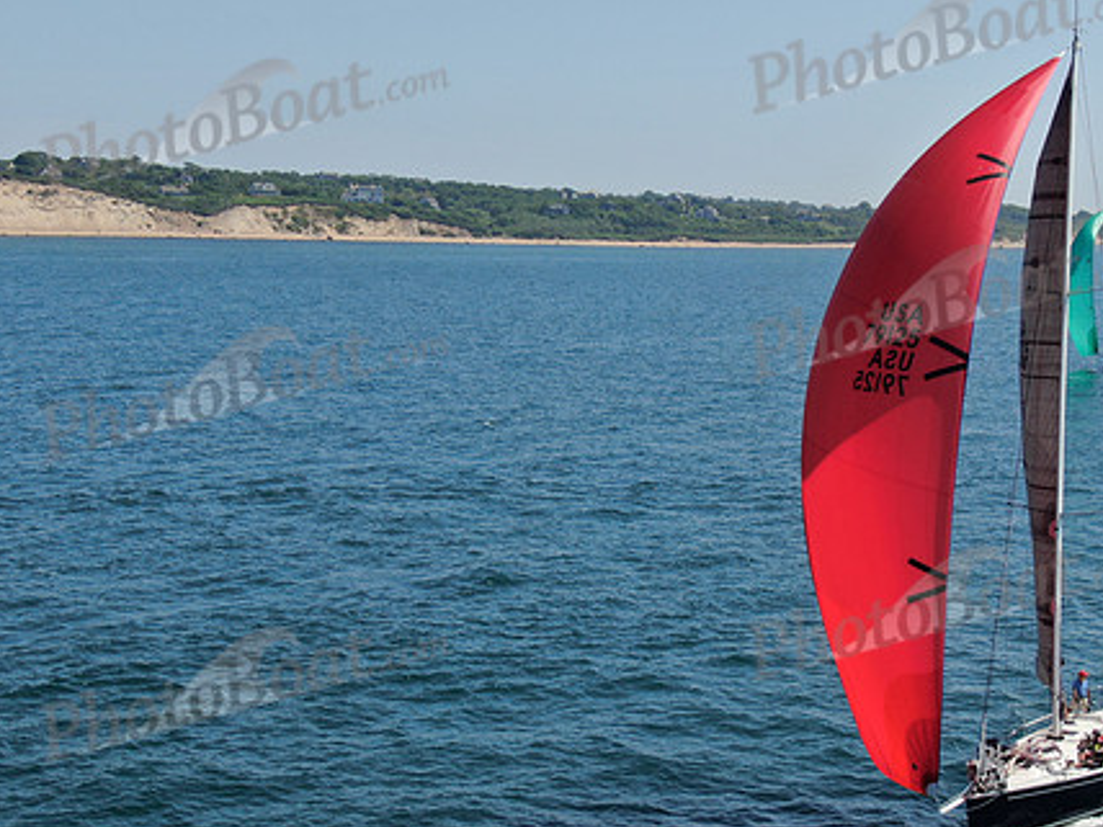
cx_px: 600
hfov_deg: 29.8
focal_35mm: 65
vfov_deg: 22.6
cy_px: 496
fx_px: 2071
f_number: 3.8
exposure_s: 1/1000
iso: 100
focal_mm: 8.6
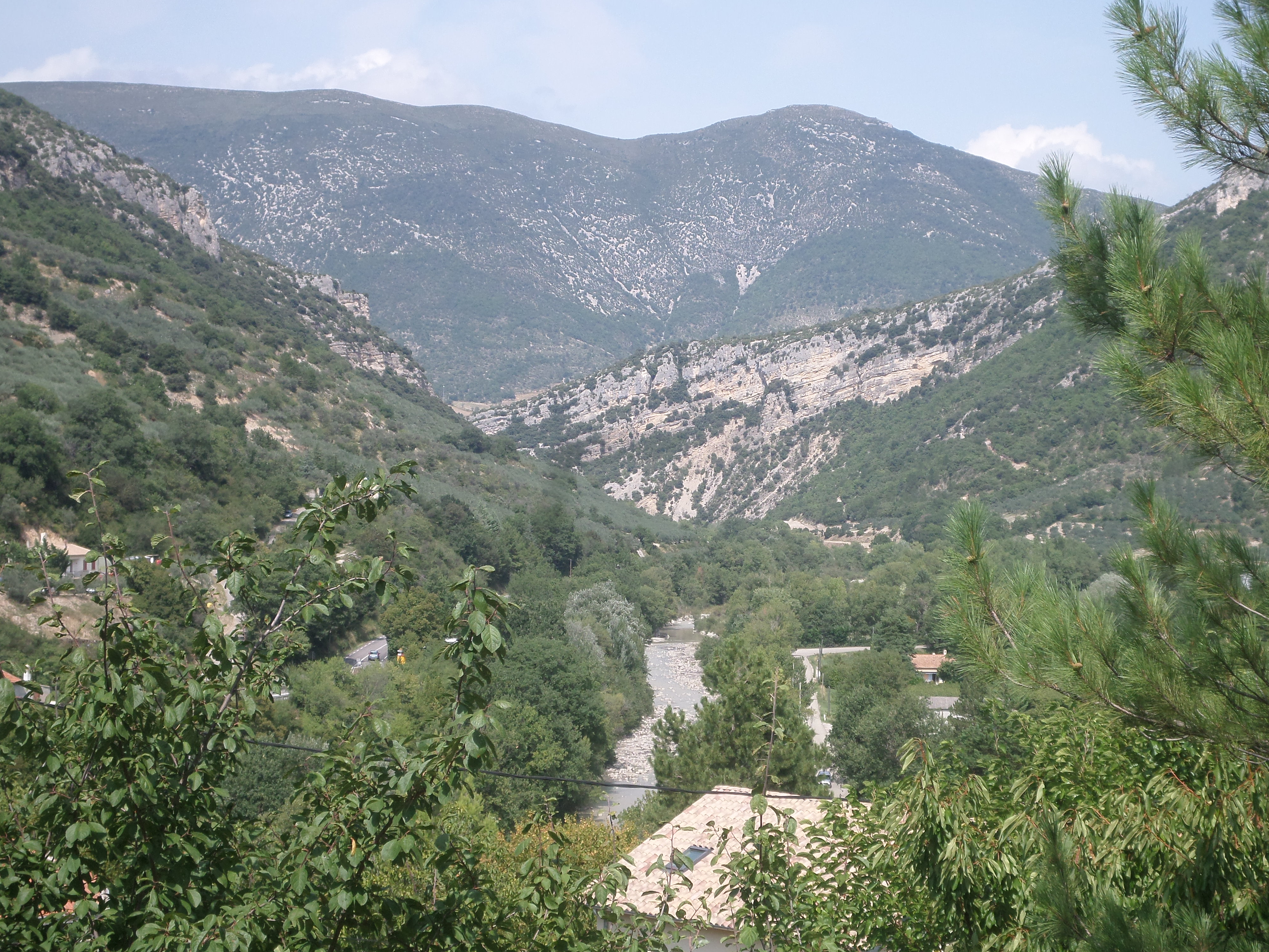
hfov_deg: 25.3
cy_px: 501
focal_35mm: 77
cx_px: 722
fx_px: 2823
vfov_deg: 19.1
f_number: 4.1
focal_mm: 12
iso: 80
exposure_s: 1/500
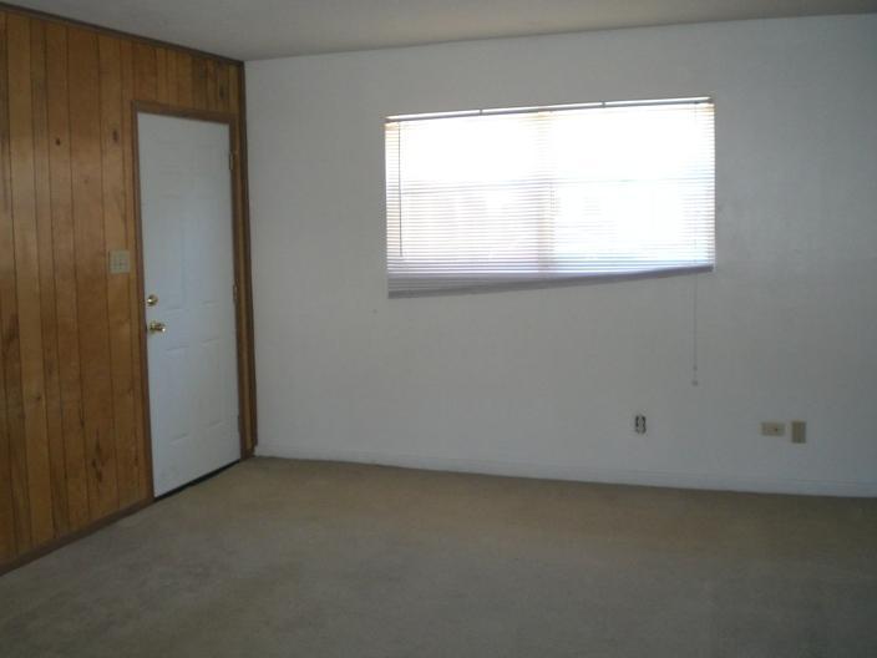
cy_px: 329
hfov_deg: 49.0
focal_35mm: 38
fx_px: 963
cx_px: 438
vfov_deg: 37.7
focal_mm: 6.3
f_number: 3.1
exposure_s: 1/60
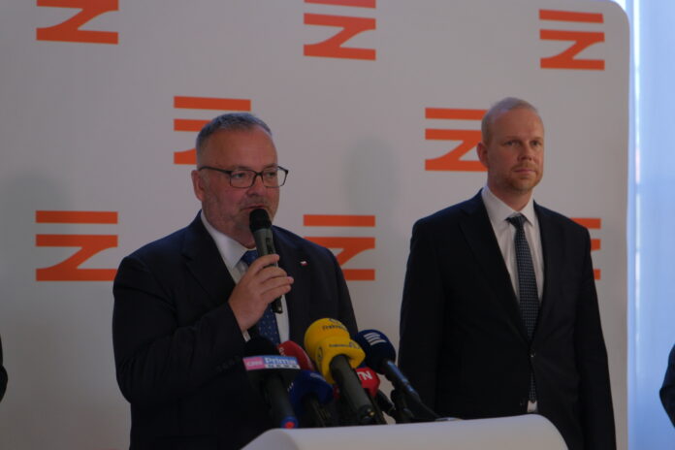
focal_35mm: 105
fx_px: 1969
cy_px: 225
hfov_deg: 19.5
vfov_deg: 13.0
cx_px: 338
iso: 500
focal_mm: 70
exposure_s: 1/210
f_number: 2.8
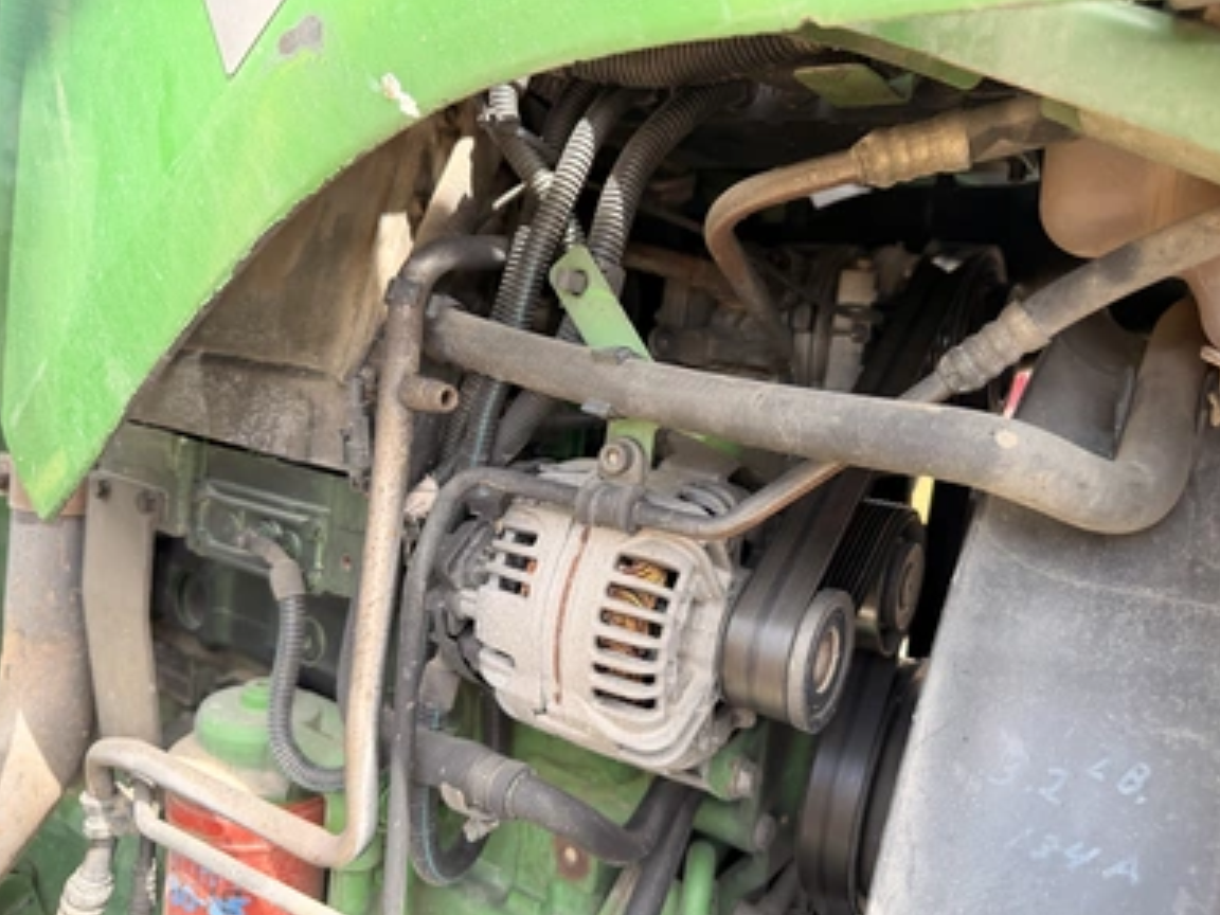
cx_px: 616
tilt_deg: -7.2
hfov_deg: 69.4
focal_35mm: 25
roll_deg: -9.7
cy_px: 461
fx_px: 881
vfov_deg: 54.9
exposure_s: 1/414
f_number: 1.78
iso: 100
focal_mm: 6.76
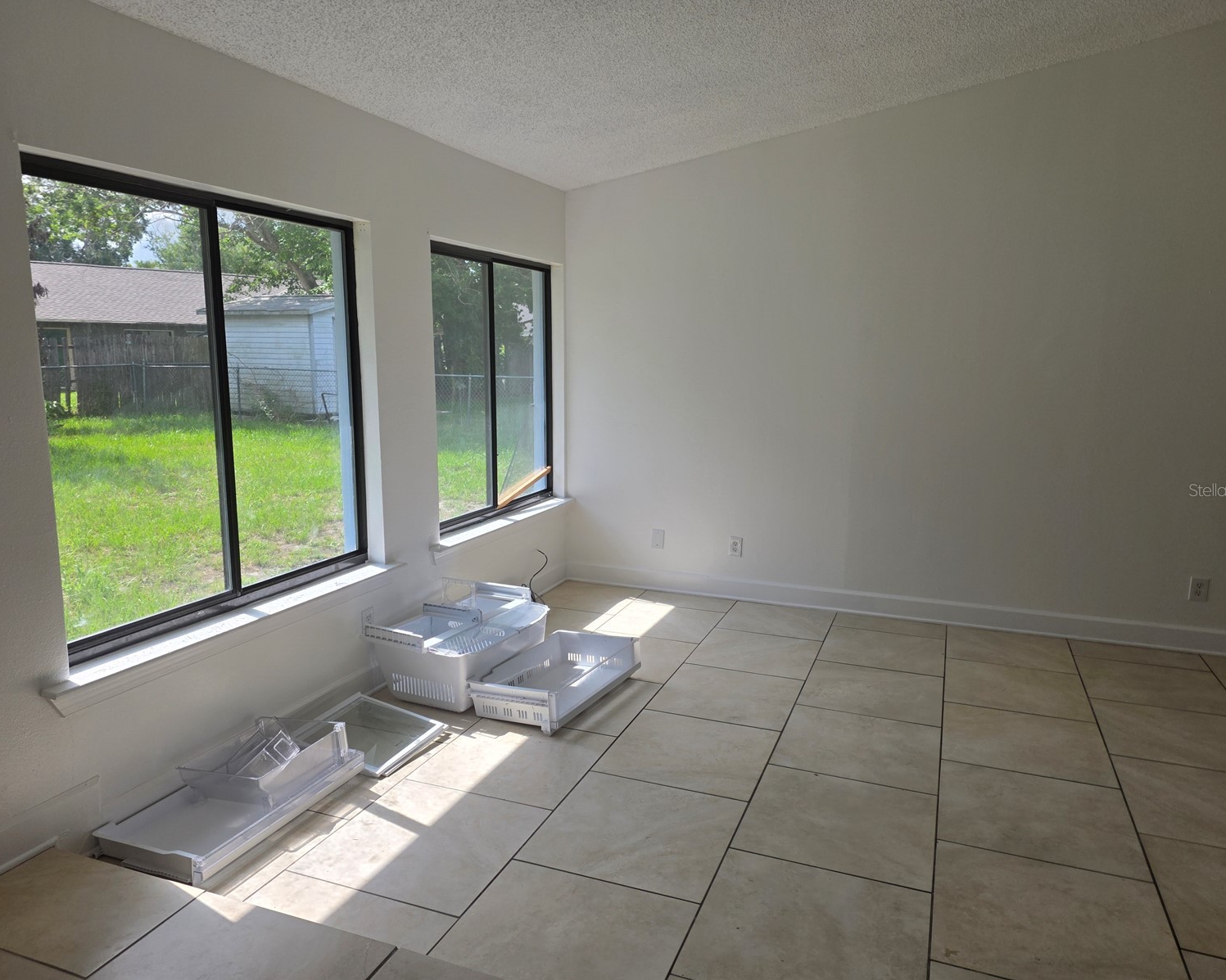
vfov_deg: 58.8
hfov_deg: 70.3
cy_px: 490
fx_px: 871
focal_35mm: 24
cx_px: 611
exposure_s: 1/2607
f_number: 1.7
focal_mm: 6.25
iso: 80
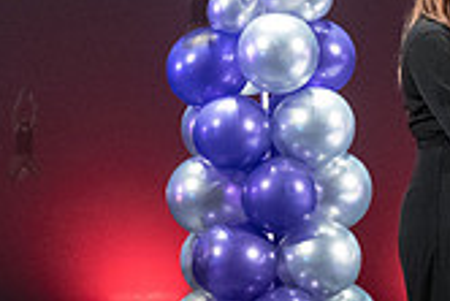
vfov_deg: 3.3
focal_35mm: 415
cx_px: 644
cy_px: 59
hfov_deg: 4.9
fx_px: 5192
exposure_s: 1/320
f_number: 2.8
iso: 4000
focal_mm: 100
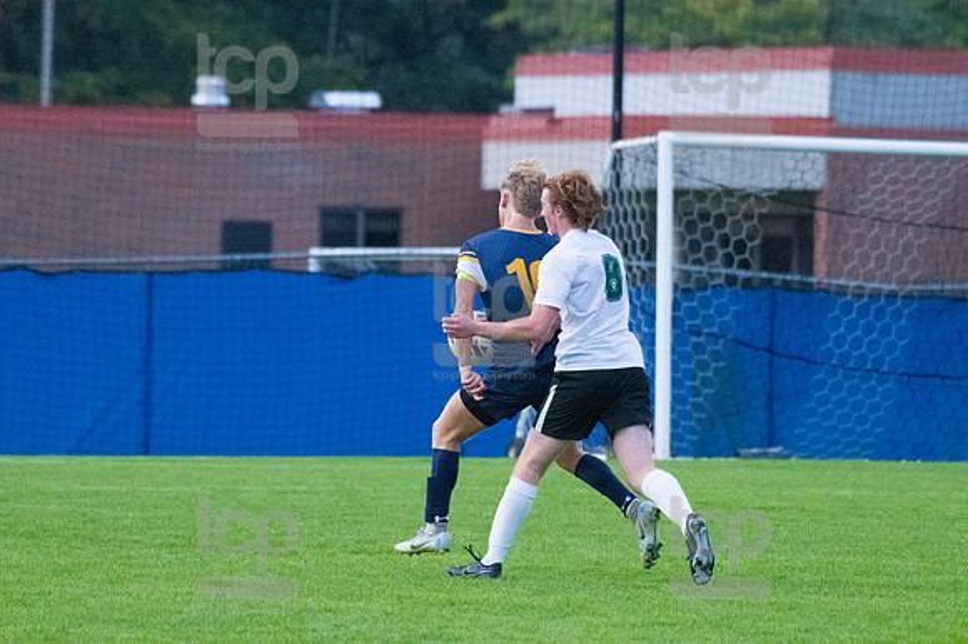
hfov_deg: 5.5
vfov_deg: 3.7
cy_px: 322
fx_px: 10077
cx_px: 484
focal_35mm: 375
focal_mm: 250
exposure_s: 1/2000
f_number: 5.6
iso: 6400
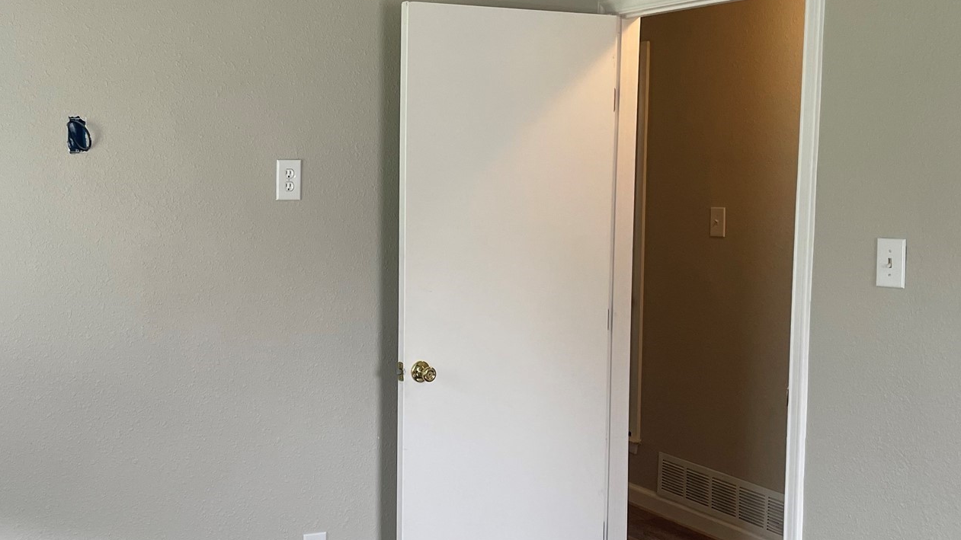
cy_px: 257
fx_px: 1172
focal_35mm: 46
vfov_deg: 26.0
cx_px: 327
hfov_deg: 44.0
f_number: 1.6
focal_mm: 4.2
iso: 100
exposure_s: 1/121
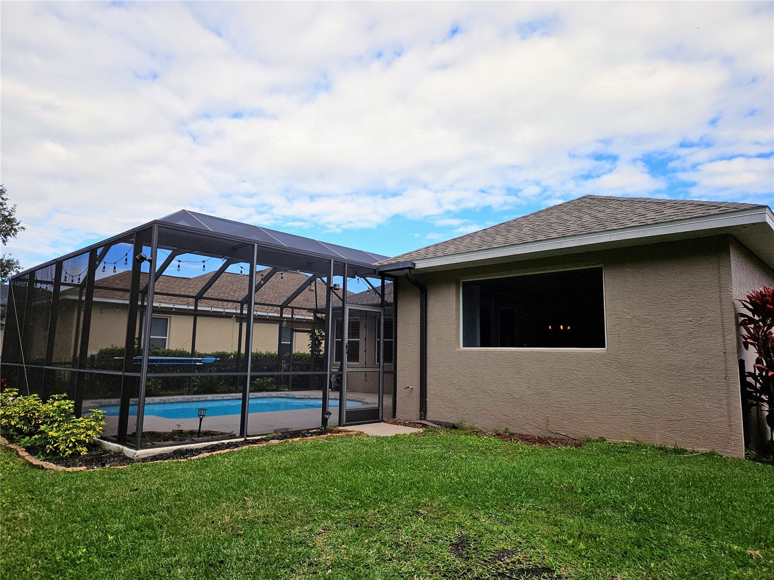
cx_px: 387
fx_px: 514
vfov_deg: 58.9
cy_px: 290
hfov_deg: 73.9
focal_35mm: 23
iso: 25
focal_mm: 5.4
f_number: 1.8
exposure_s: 1/1593
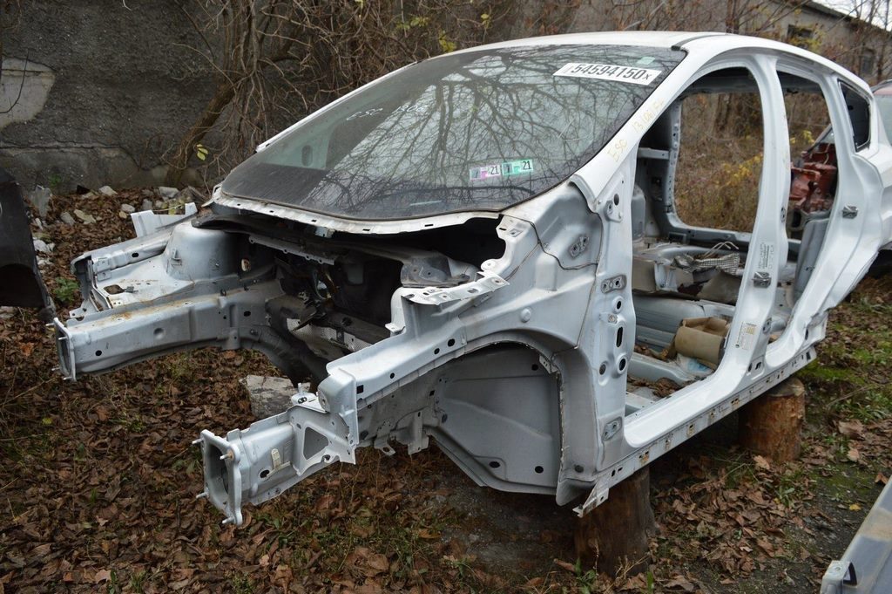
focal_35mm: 27
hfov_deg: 67.4
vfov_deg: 47.9
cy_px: 297
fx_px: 668
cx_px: 446
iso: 220
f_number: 5.6
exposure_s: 1/125
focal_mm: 18
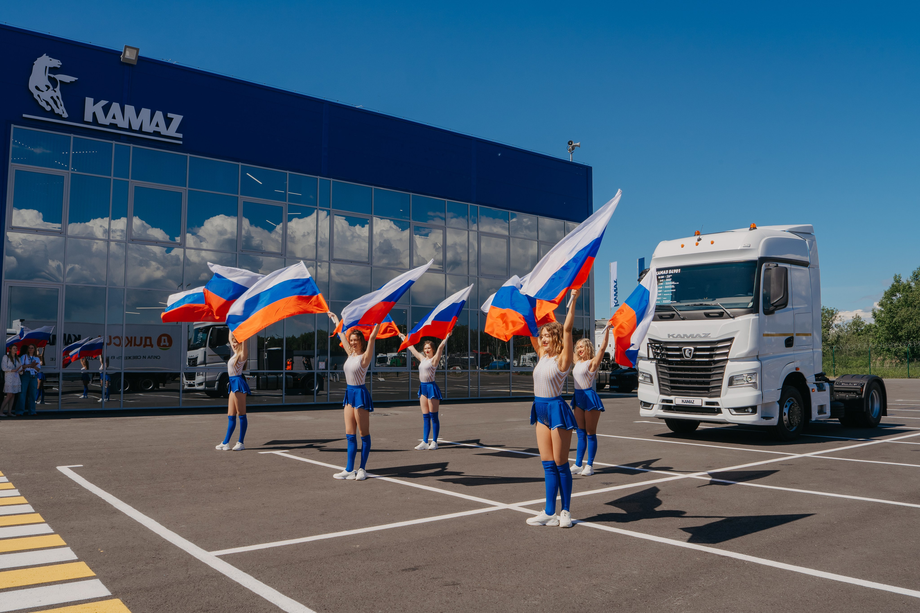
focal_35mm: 28
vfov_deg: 46.4
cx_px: 460
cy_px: 306
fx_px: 716
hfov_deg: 65.5
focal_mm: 28
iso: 160
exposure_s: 1/125
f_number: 16
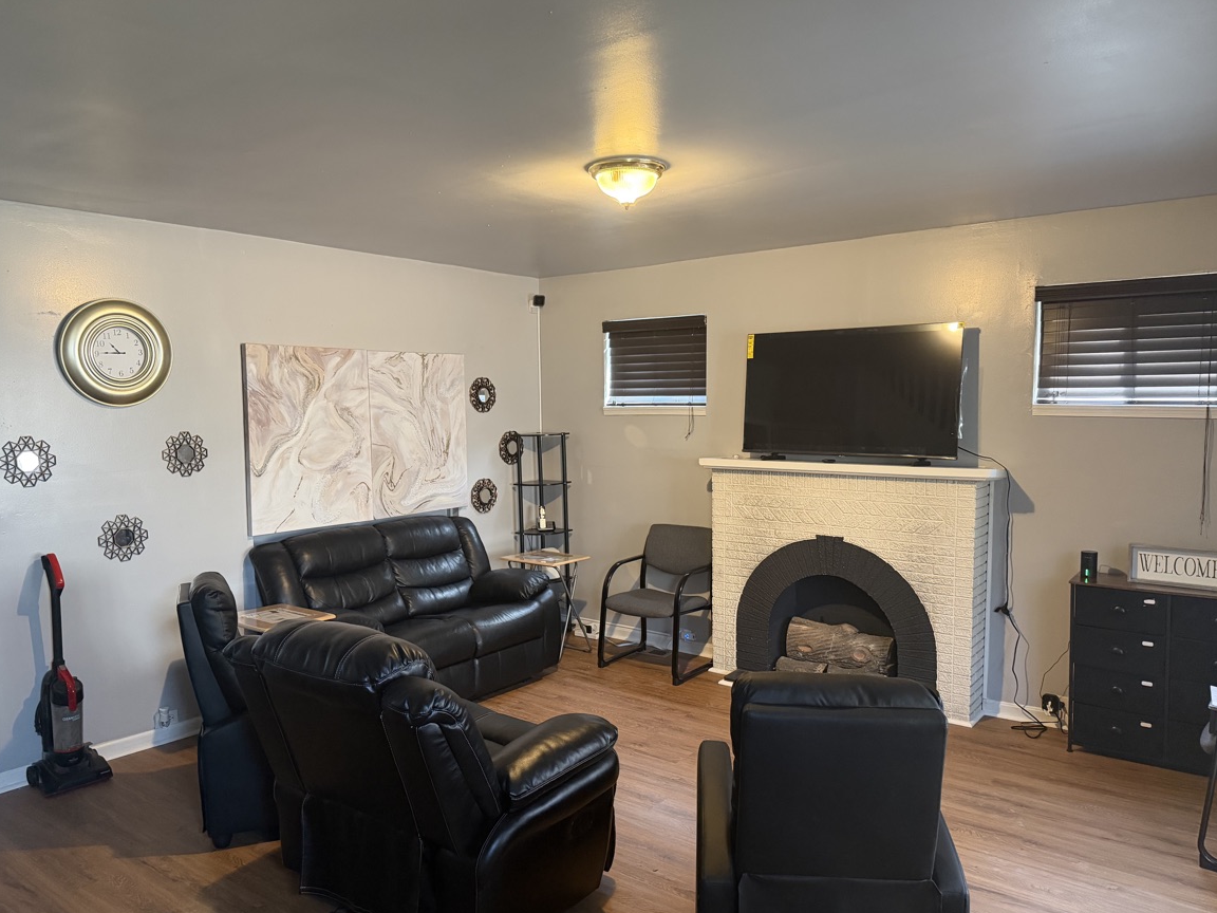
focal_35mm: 25
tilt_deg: -4.5
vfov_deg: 54.9
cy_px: 470
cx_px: 612
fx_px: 879
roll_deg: +0.9
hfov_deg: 69.4
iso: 640
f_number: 1.78
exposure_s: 1/60
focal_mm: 6.76
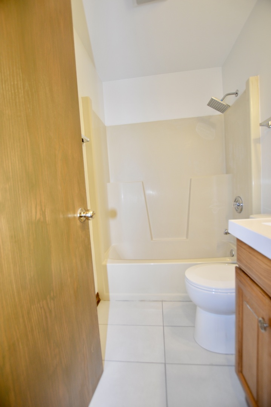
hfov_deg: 77.2
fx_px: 170
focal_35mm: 15
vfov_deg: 100.4
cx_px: 136
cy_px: 204
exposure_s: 1/60
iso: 450
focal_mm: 10
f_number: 3.5
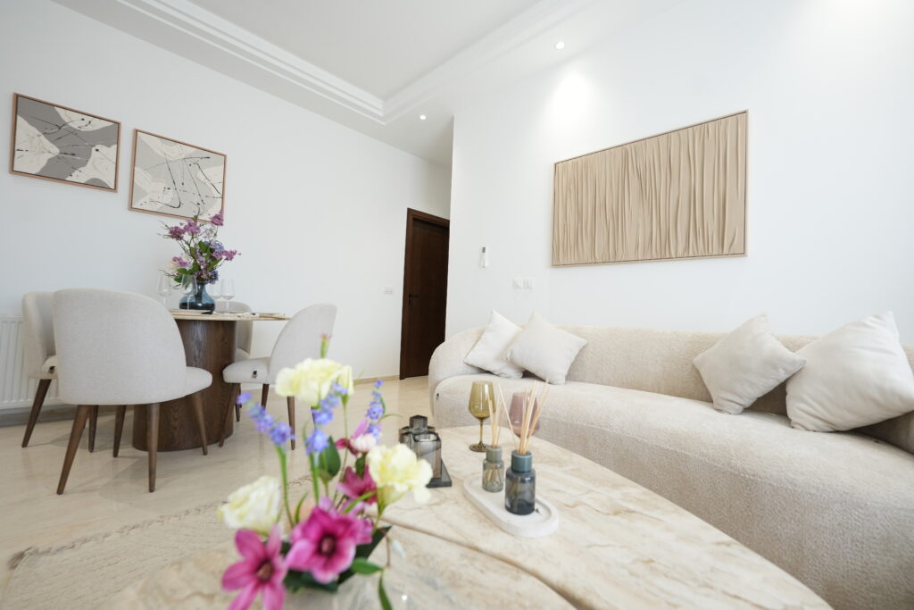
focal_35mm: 14
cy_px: 305
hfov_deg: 104.2
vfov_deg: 81.2
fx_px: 355
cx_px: 457
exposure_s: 1/100
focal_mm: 14
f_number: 3.2
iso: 500
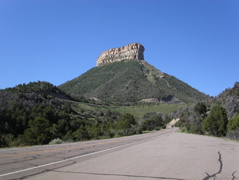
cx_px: 120
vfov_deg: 37.7
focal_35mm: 38
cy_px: 90
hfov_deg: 49.0
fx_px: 262
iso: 100
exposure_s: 1/250
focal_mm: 7.8
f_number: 8
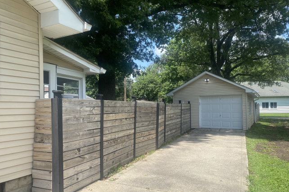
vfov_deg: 46.3
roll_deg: +1.1
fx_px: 225
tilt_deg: -0.1
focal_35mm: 28
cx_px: 143
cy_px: 102
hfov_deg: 65.5
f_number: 1.8
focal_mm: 4.25
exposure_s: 1/1543
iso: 32
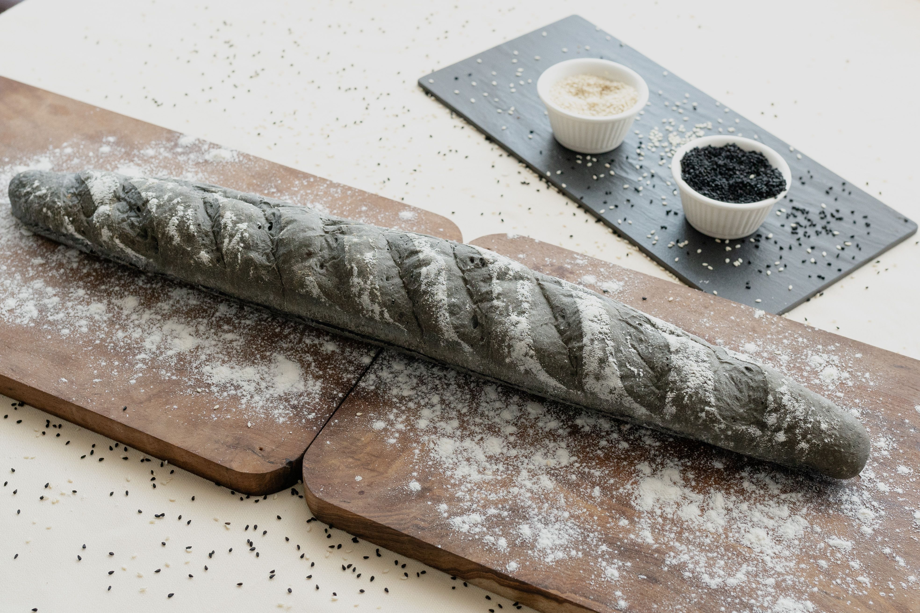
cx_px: 460
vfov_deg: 26.0
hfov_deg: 38.2
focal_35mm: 52
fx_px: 1329
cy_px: 306
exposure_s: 1/100
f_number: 5
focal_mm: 35
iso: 1250
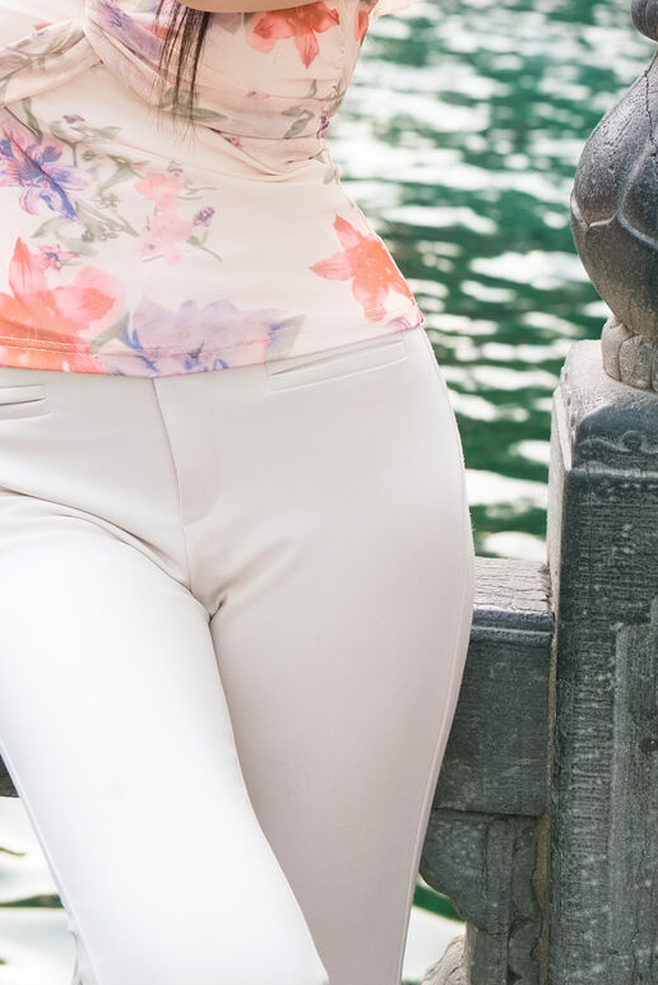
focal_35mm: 107
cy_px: -124
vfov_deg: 18.3
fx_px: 2931
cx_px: 182
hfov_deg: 12.8
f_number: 4
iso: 320
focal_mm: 46
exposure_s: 1/125
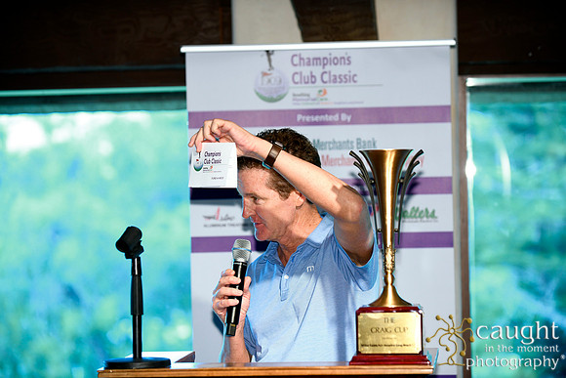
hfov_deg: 17.1
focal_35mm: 120
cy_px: 189
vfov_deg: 11.4
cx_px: 283
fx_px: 1887
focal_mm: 120
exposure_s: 1/200
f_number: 3.5
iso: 640
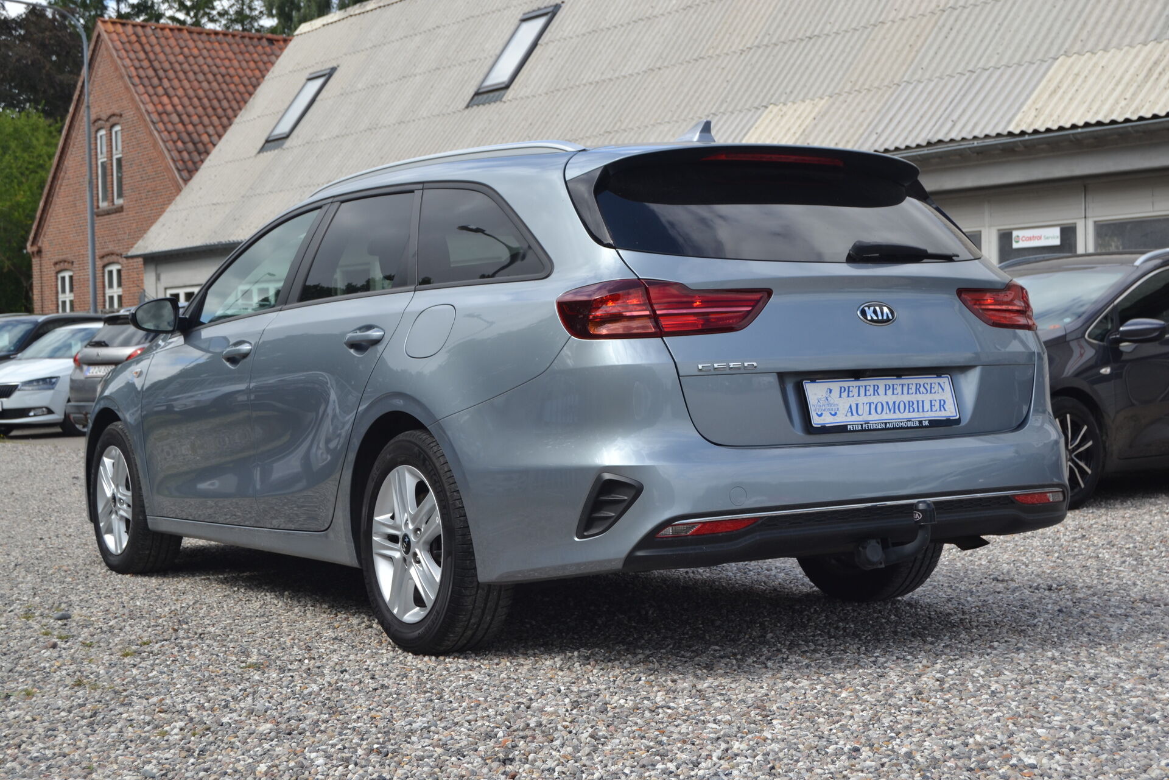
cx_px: 584
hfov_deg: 37.9
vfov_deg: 25.8
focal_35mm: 52
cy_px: 390
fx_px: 1705
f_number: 7.1
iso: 100
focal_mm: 35
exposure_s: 1/200
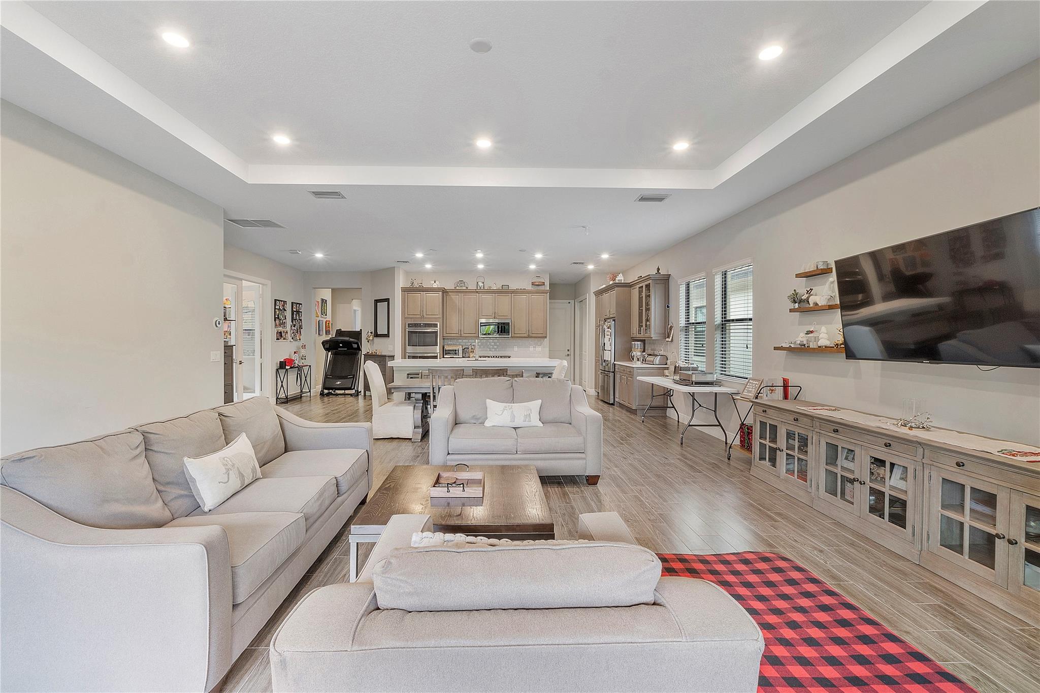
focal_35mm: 15
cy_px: 346
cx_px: 520
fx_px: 433
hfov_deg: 100.4
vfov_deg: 77.3
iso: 160
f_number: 11
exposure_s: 1/2
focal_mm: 10
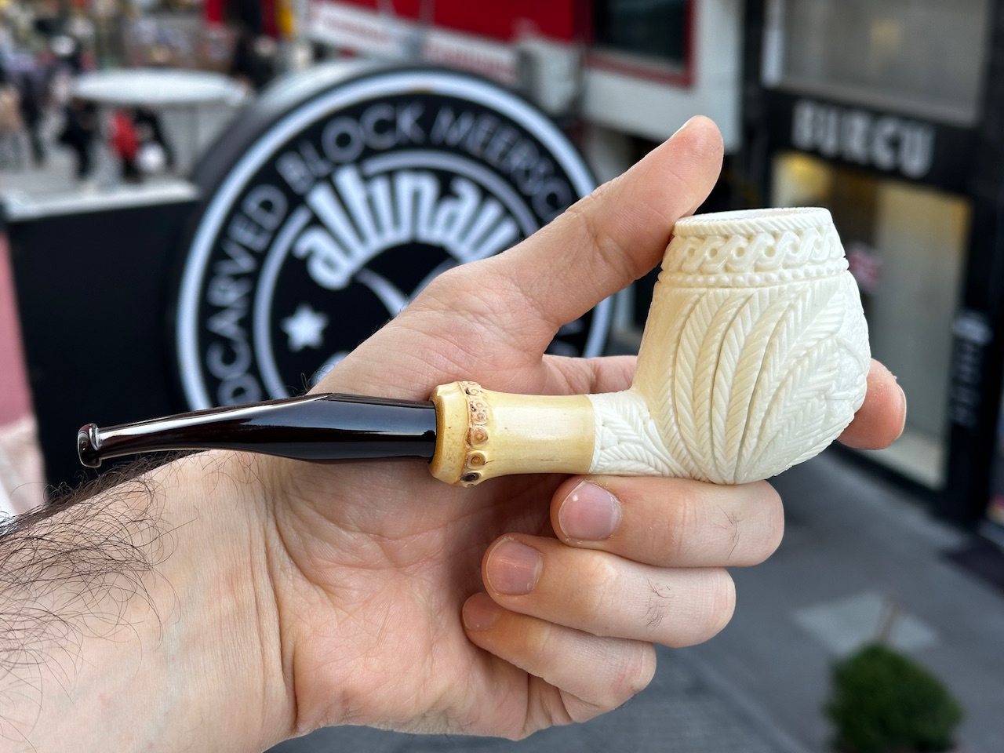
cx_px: 502
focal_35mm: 48
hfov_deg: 39.7
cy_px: 376
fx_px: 1392
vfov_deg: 30.3
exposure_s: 1/100
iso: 50
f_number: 1.78
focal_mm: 6.86
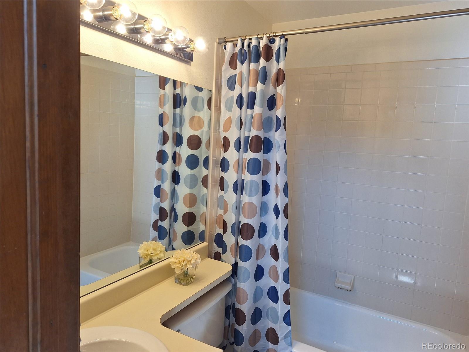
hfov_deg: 73.9
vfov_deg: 58.9
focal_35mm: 23
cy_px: 176
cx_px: 234
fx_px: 312
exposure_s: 1/120
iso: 80
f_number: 1.8
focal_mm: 5.54
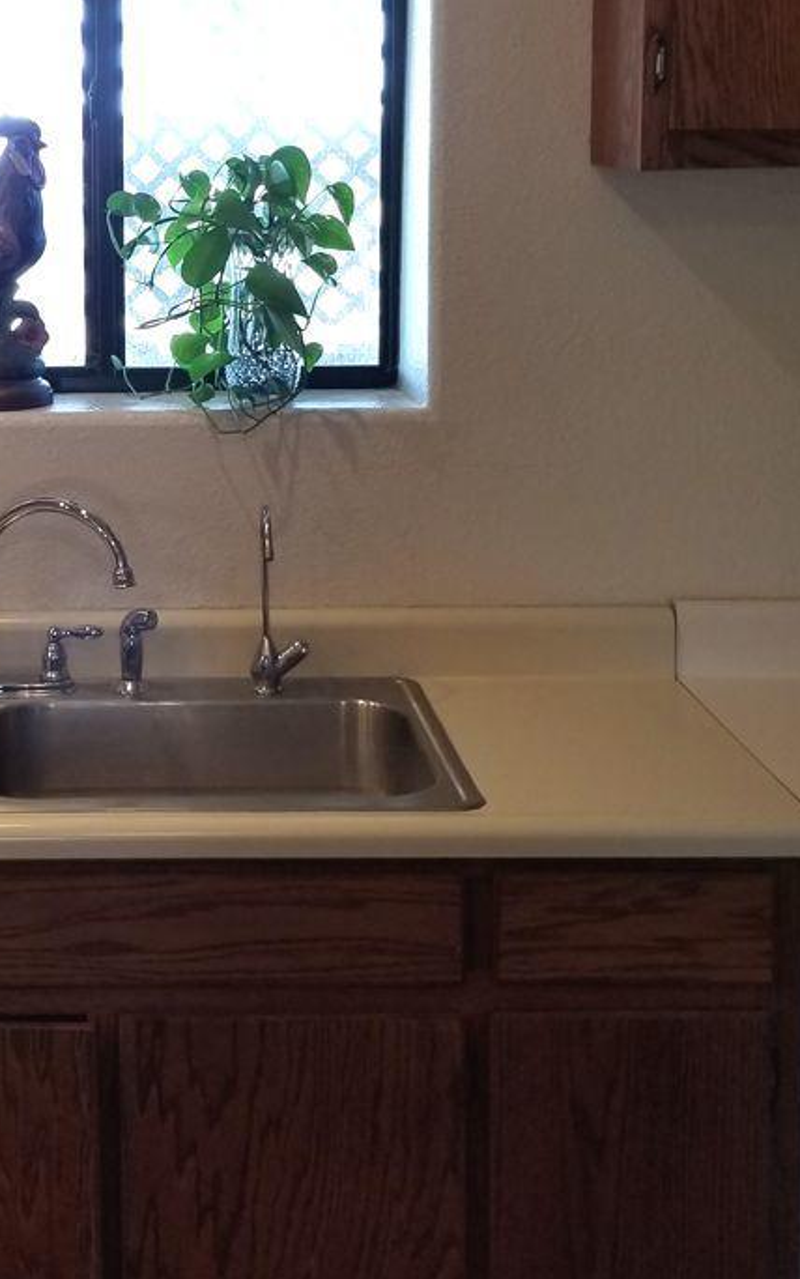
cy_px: 385
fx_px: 2022
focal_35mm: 58
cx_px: 22
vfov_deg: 34.6
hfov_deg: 21.7
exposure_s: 1/60
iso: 80
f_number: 1.7
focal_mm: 4.25
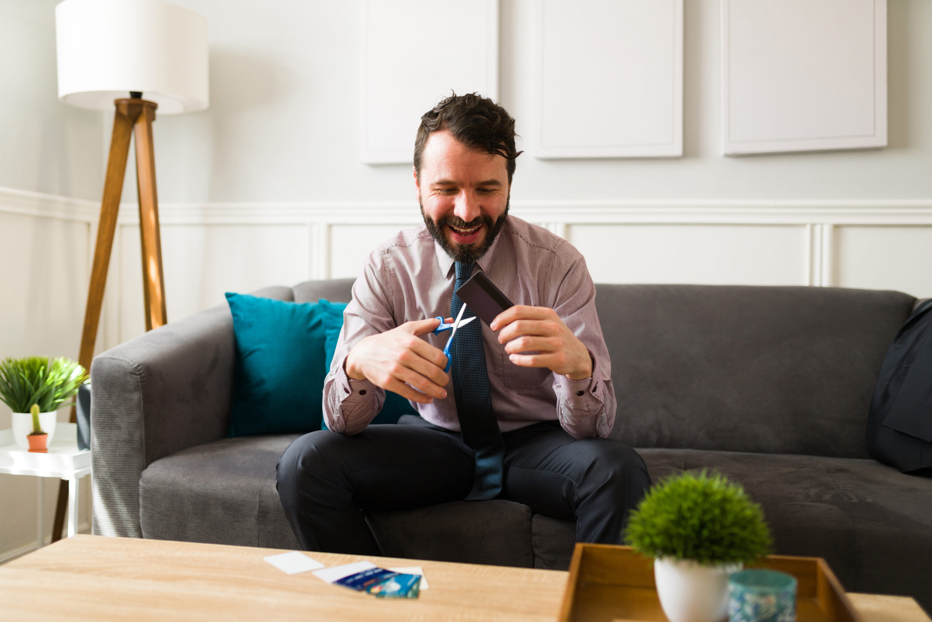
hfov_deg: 54.4
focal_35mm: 35
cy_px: 311
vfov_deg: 37.9
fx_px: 906
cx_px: 466
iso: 200
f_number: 1.8
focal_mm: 35
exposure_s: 1/125
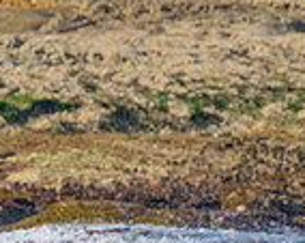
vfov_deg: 0.5
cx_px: 26
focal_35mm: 3075
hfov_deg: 0.6
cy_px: 311
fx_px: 27700
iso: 2200
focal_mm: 800
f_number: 11
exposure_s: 1/1250
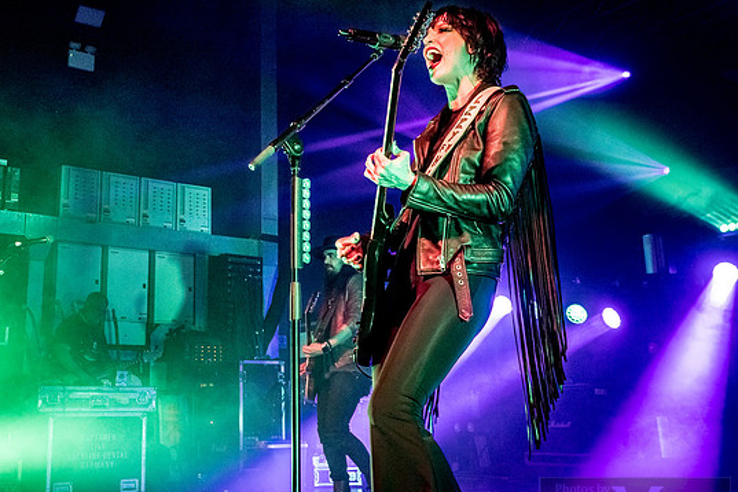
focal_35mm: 44
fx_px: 902
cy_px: 222
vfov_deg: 30.5
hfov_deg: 44.2
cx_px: 289
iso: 1600
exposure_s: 1/125
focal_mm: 17
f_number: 4
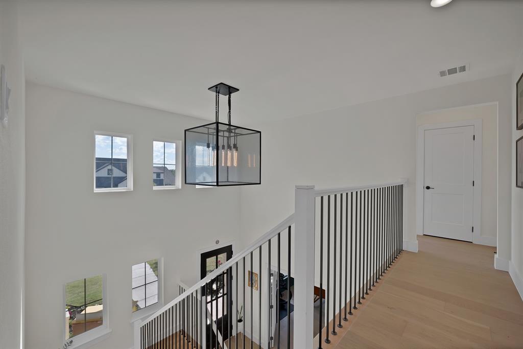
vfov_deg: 81.2
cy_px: 174
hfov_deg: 104.2
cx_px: 262
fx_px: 203
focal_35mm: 14
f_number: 9
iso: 800
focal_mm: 14
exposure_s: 1/25
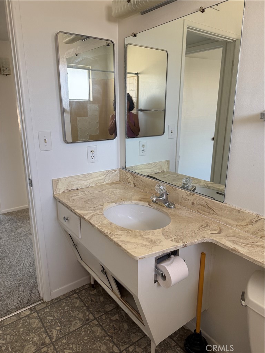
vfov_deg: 71.6
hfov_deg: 56.8
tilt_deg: -15.9
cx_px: 132
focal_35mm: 24
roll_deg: +0.4
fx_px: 245
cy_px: 176
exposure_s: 1/121
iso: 160
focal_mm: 6.76
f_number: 1.78
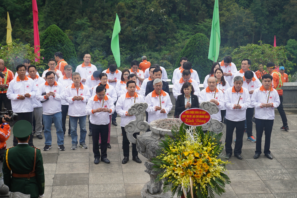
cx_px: 148
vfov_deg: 18.2
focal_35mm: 75
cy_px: 99
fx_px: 619
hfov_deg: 27.0
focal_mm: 50
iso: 100
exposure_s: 1/400
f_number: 2.8
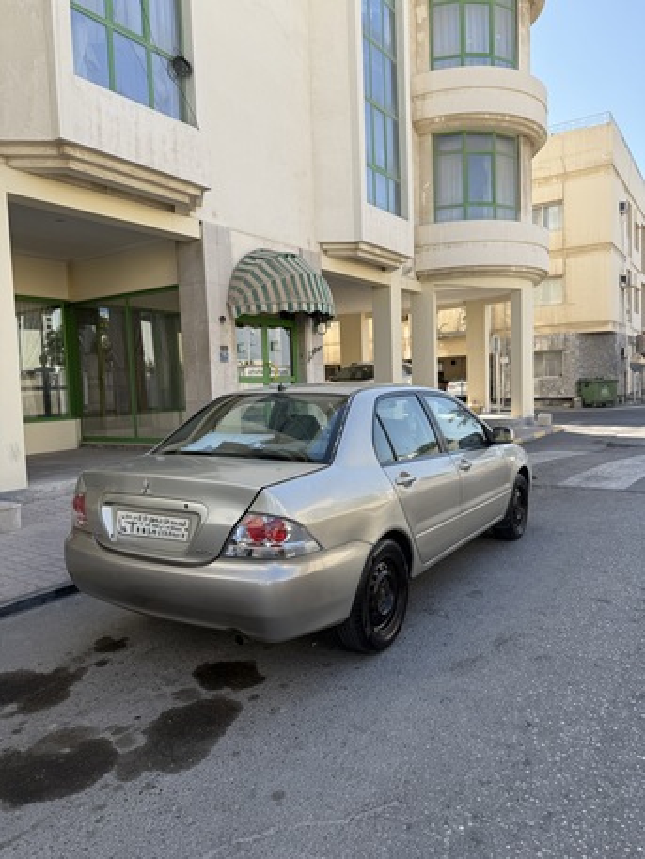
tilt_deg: -4.2
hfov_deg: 56.8
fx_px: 596
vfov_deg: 71.6
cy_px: 430
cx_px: 322
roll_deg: +1.6
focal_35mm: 24
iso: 80
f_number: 1.78
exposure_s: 1/1689
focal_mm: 6.76
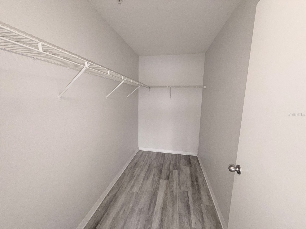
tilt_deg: -8.3
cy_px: 114
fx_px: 124
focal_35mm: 14
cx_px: 153
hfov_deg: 102.1
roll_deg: -0.5
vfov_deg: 85.7
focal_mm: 2.22
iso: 160
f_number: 2.2
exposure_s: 1/60
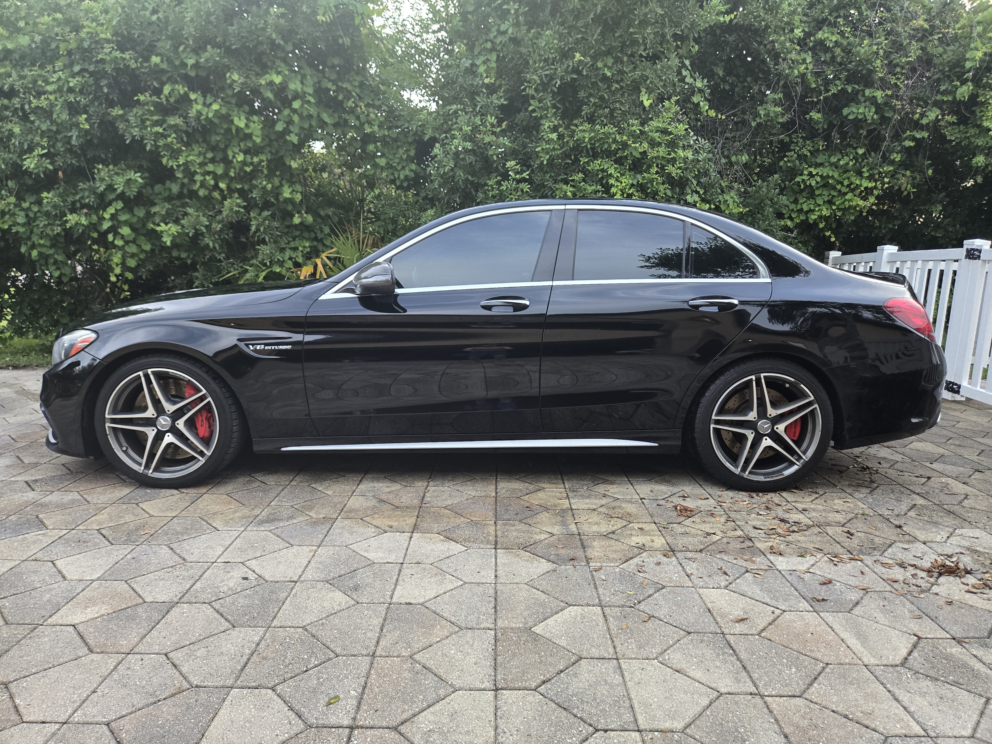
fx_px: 659
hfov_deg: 73.9
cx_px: 496
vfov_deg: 58.9
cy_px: 372
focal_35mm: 23
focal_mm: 5.4
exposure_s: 1/180
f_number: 1.8
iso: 160
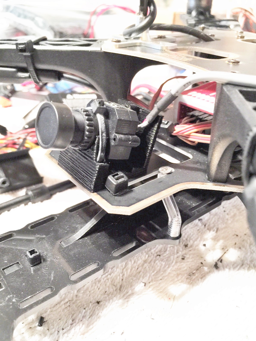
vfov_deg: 60.0
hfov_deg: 46.8
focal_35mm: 30
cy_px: 171
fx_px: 296
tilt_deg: -30.4
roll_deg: -2.3
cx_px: 128
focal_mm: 4.15
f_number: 2.2
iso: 80
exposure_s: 1/4
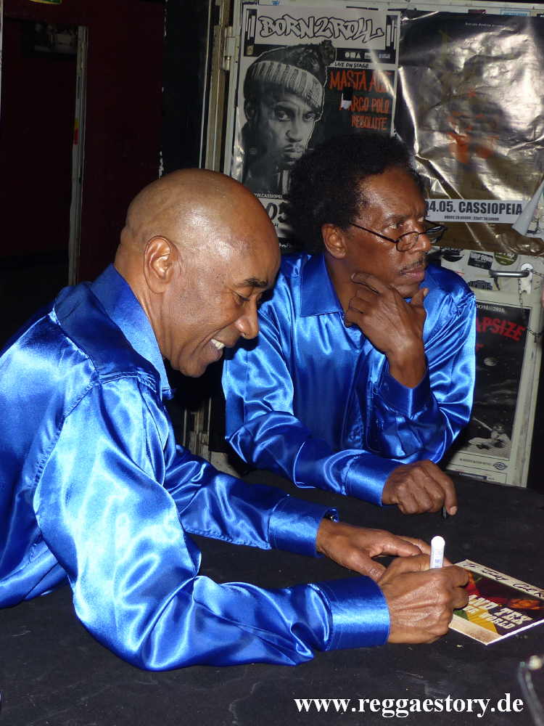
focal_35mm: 38
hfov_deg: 37.7
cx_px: 272
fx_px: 796
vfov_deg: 49.0
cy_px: 363
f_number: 2.8
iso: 100
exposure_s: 1/160
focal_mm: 6.8
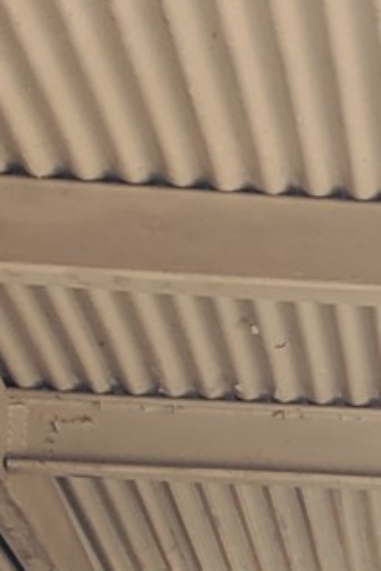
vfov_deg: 11.0
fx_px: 2762
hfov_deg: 6.7
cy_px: 1052
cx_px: 1353
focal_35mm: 174
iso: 80
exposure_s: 1/60
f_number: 2.4
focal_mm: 4.3
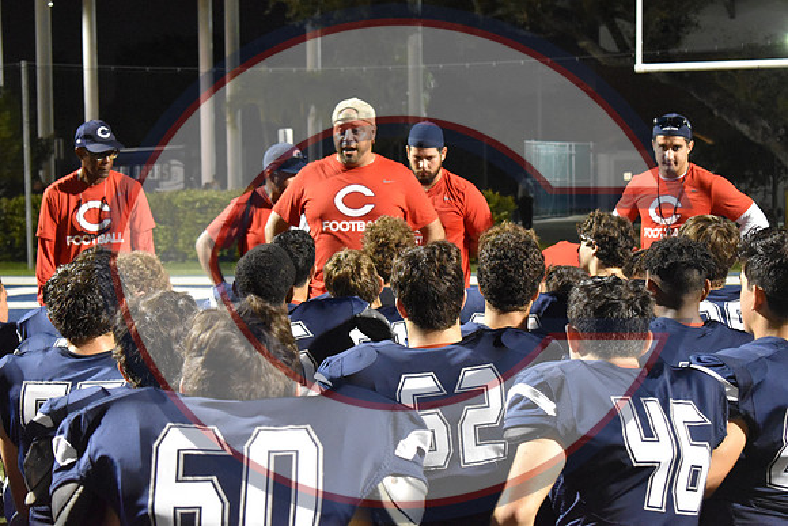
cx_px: 394
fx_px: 1806
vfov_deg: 16.6
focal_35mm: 82
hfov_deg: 24.6
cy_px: 263
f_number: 5.6
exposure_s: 1/60
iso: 6400
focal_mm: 55
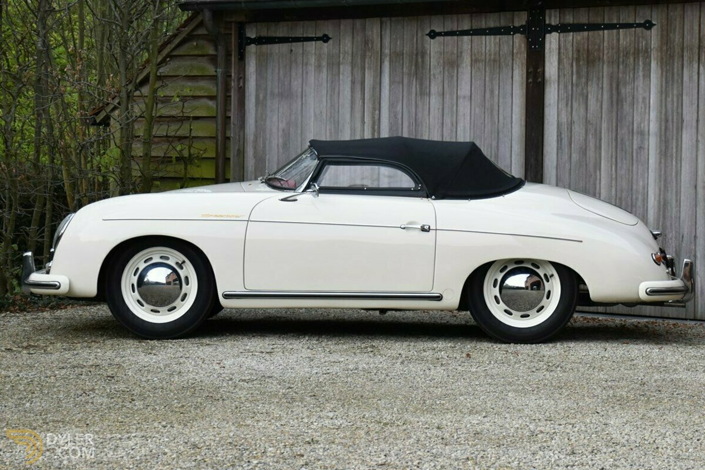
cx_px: 352
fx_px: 1175
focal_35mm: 60
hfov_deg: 33.4
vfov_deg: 22.6
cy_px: 235
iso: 320
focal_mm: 40
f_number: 5.6
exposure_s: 1/250
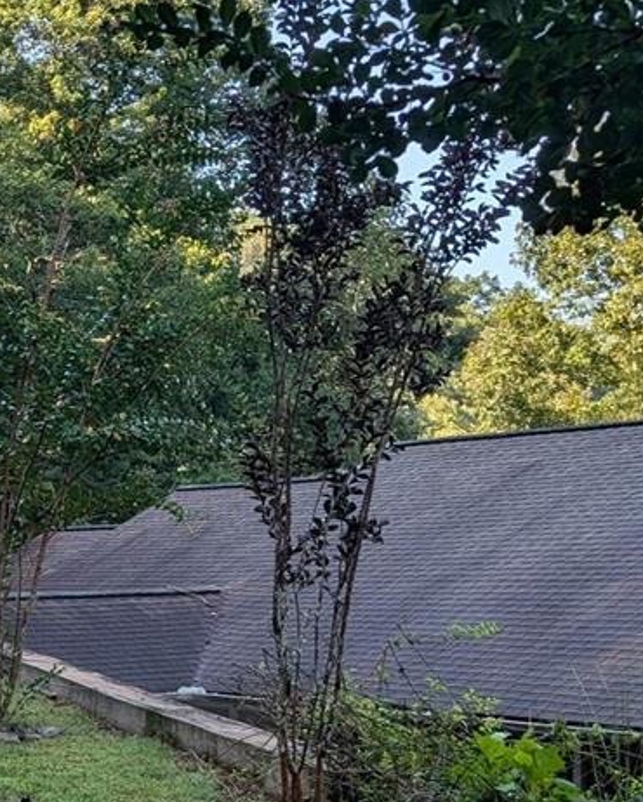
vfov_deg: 24.0
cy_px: 663
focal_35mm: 78
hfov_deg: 18.5
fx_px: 1854
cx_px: -154
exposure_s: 1/339
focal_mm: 6.9
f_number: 1.68
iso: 21
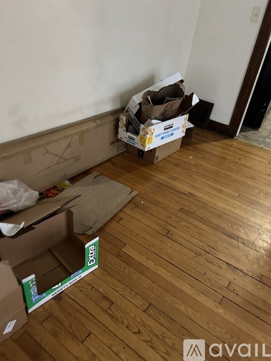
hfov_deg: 53.0
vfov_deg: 67.3
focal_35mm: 26
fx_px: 271
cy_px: 180
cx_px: 136
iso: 640
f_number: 1.5
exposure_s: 1/35
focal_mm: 5.7
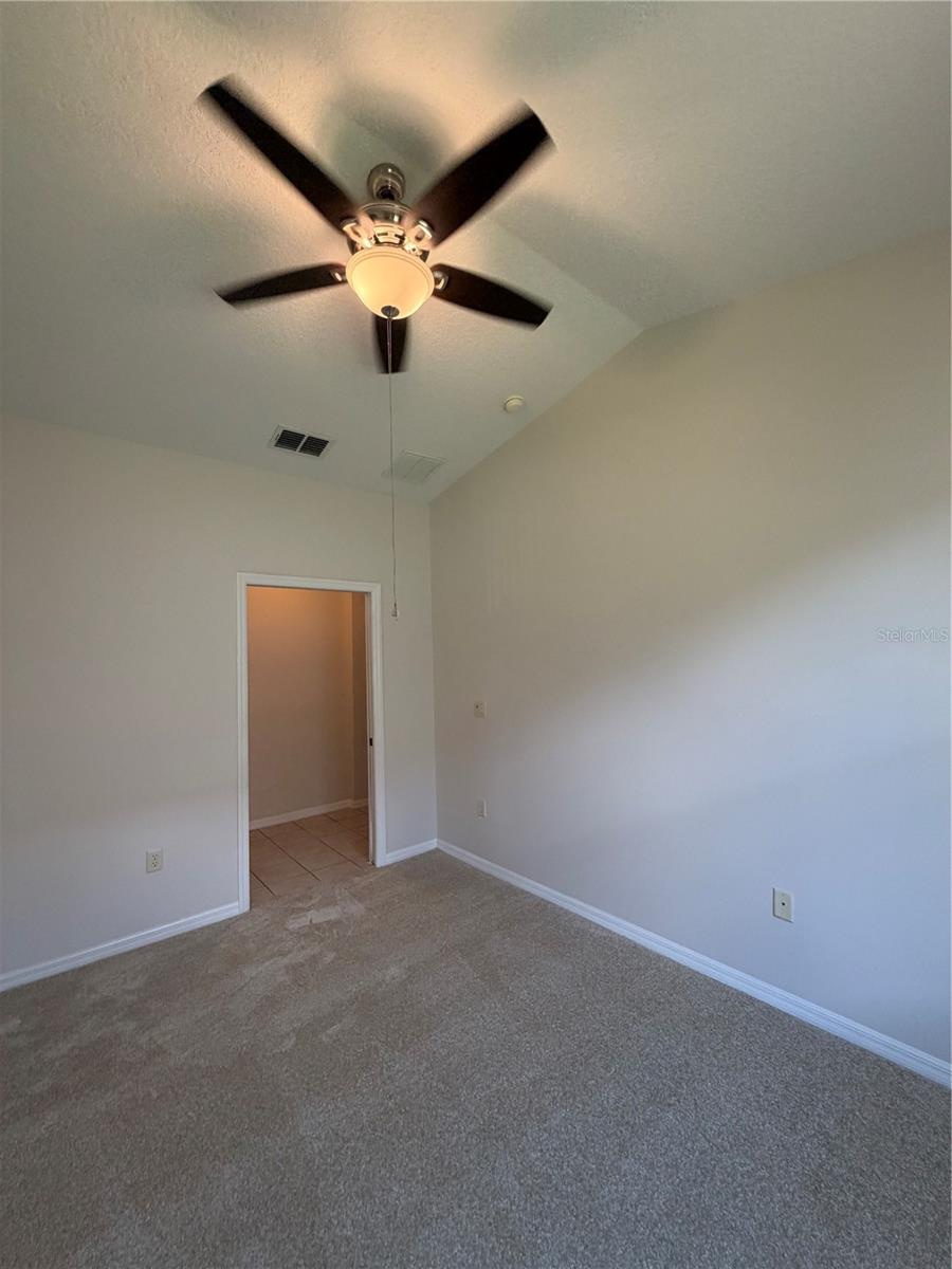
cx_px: 476
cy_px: 634
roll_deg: +1.6
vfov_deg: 102.1
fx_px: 513
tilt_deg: +2.8
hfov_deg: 85.7
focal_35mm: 14
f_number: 2.2
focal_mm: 2.22
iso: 200
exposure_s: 1/121
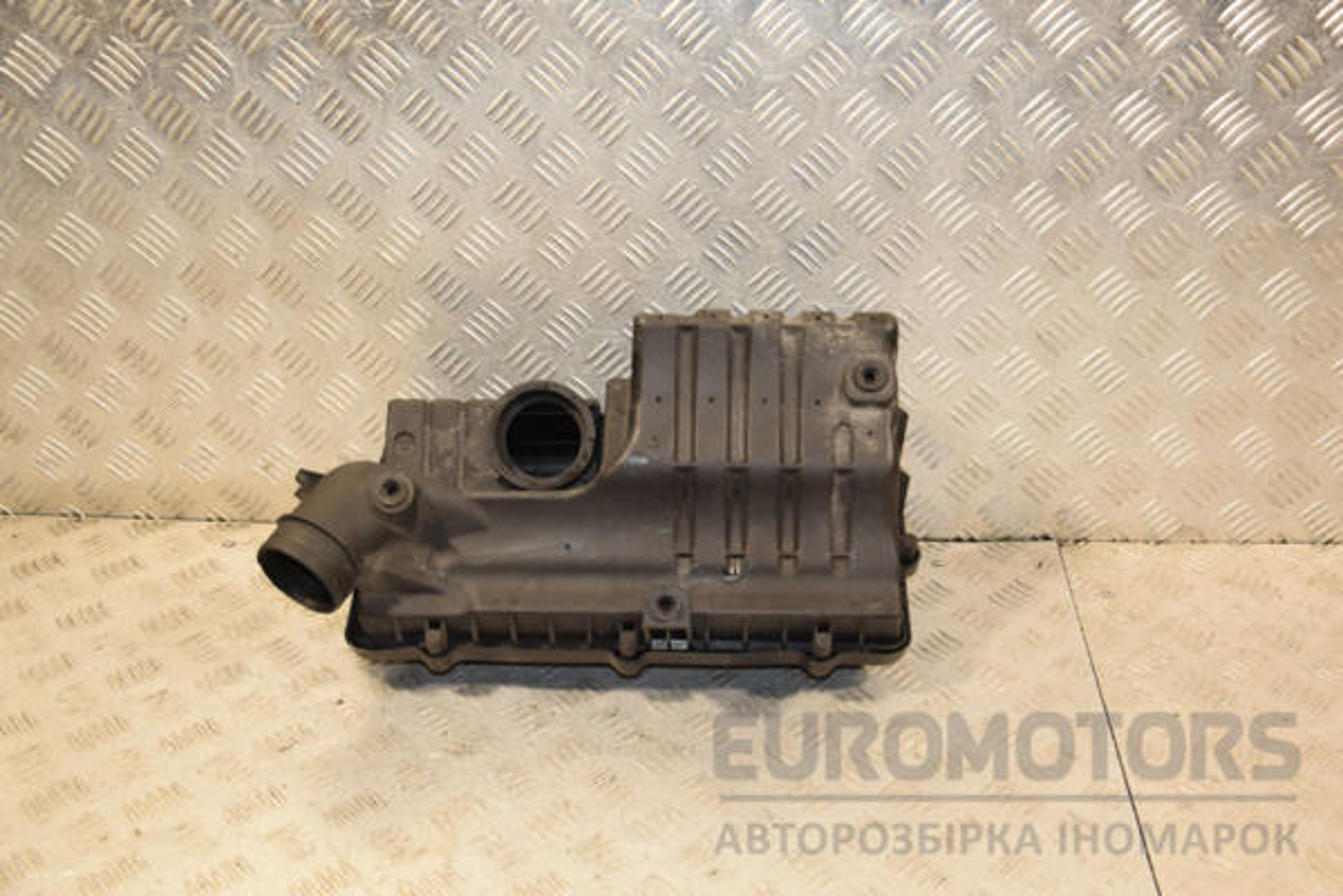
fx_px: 1399
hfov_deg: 51.3
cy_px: 448
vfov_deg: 35.5
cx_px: 672
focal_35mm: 38
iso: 800
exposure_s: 1/160
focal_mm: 25
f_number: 5
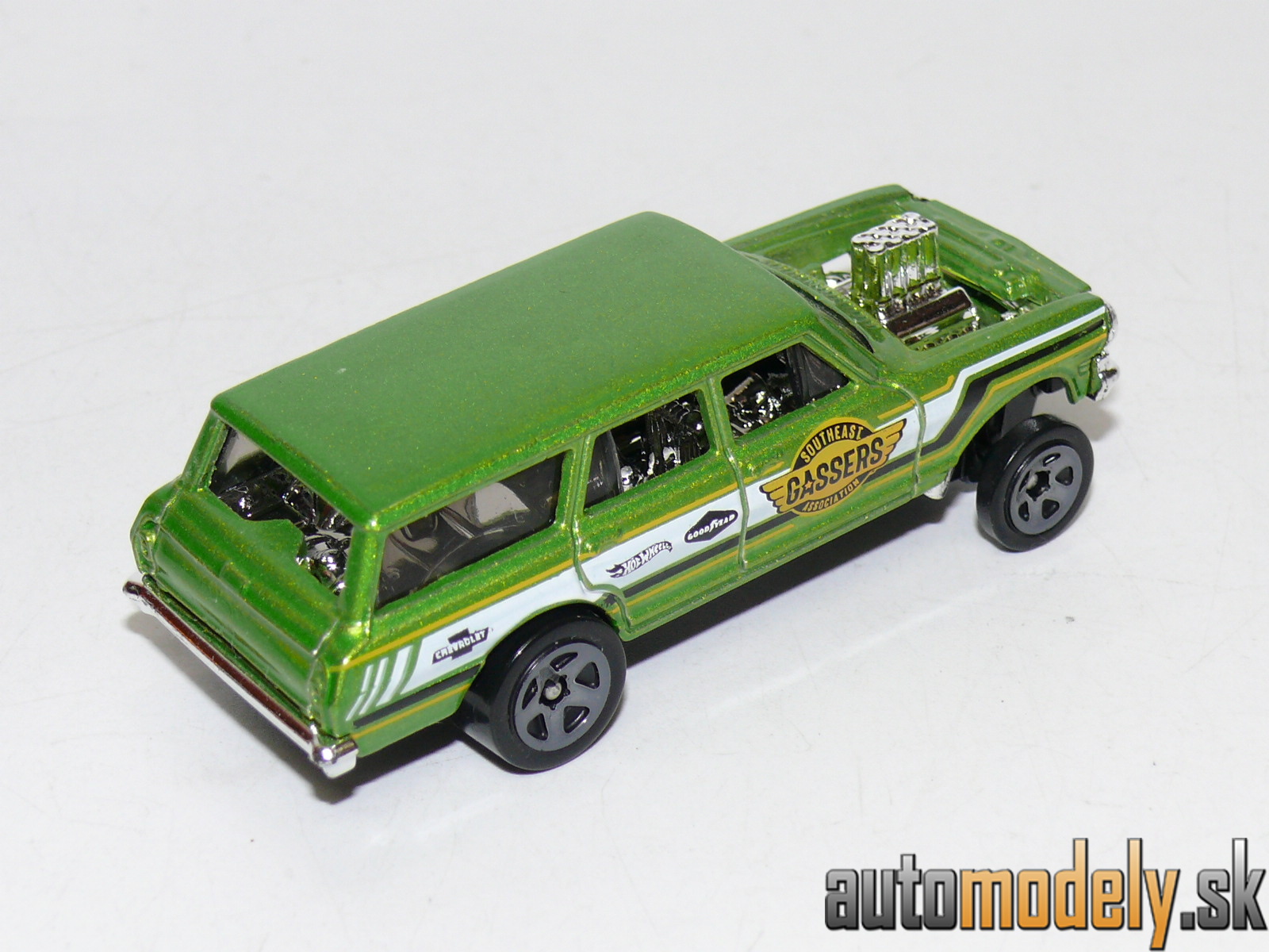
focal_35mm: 103
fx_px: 3776
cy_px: 476
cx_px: 634
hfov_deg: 19.1
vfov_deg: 14.4
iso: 100
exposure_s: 1/30
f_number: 4
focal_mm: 13.4
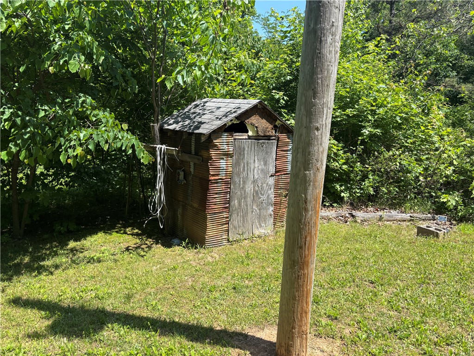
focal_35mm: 26
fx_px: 356
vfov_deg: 53.1
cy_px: 178
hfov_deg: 67.3
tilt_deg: -8.2
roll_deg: +0.1
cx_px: 237
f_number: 1.6
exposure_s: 1/1311
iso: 50
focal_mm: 5.96
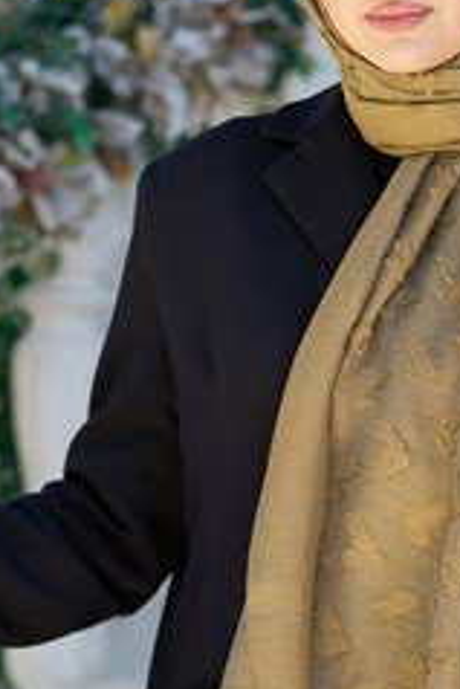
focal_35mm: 240
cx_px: 419
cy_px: 327
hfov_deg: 5.7
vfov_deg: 8.6
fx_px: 4593
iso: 100
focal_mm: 123
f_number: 4
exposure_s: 1/320
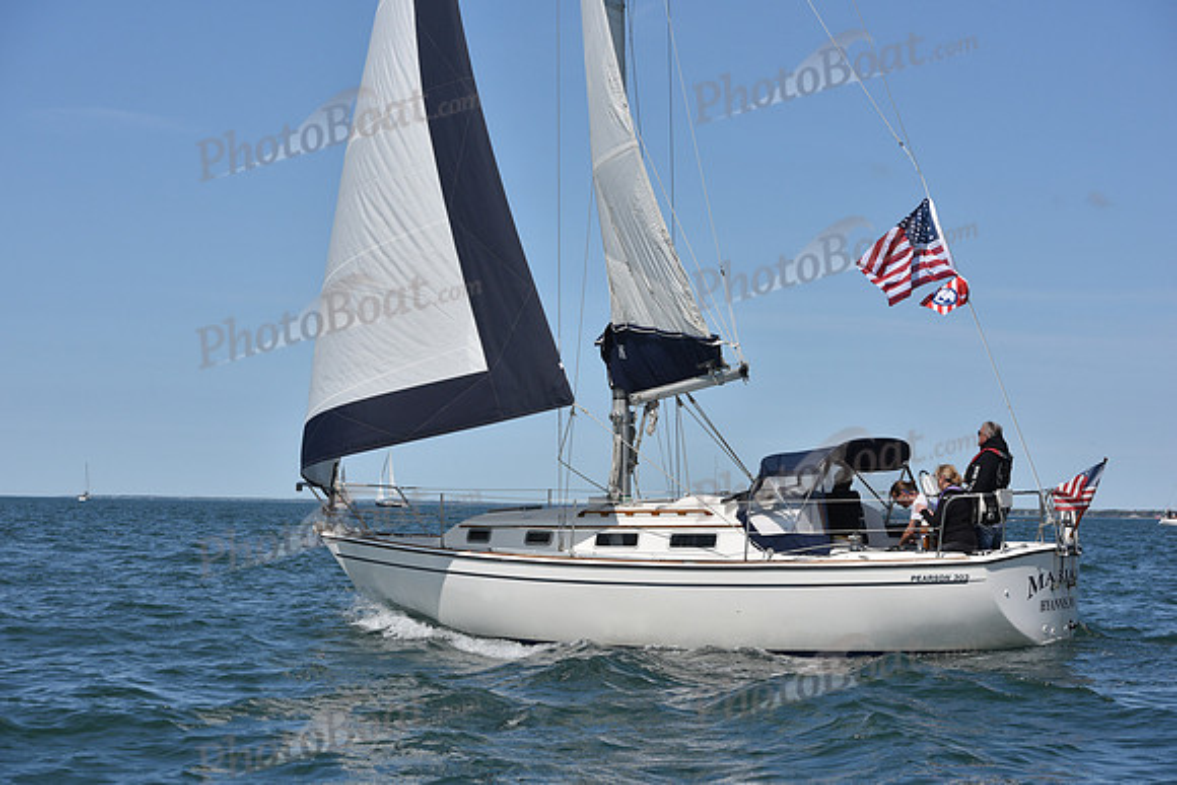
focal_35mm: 75
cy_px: 392
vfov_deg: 18.2
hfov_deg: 27.0
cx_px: 588
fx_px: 2453
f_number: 7.1
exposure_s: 1/1000
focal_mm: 75
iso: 320
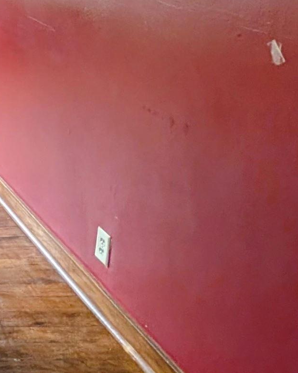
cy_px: 73
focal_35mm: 46
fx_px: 507
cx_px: -376
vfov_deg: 38.8
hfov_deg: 16.5
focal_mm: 2.02
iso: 80
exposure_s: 1/78.8
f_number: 1.7
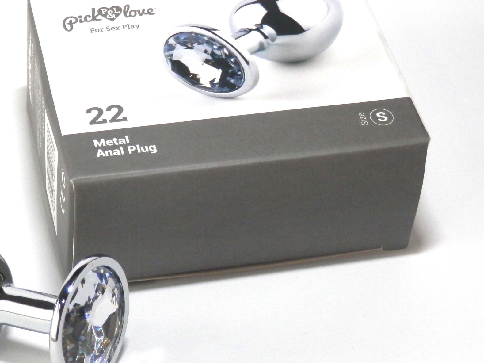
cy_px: 156
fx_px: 1496
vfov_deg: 13.8
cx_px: 144
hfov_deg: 18.3
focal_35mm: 107
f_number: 4.4
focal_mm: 11.9
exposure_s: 1/80
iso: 200
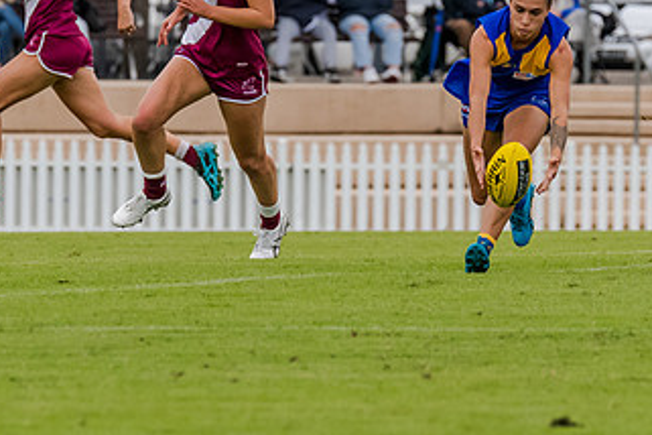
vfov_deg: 1.4
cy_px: -8
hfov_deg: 2.1
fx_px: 17458
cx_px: 385
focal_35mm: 964
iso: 1250
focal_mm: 300
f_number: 6.3
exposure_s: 1/2000
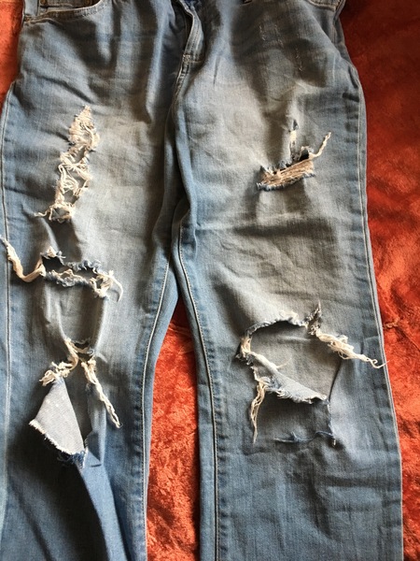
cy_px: 280
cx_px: 210
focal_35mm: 29
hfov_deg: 48.2
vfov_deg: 61.7
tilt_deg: -74.6
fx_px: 469
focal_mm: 4.15
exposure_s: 1/33
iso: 200
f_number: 2.2
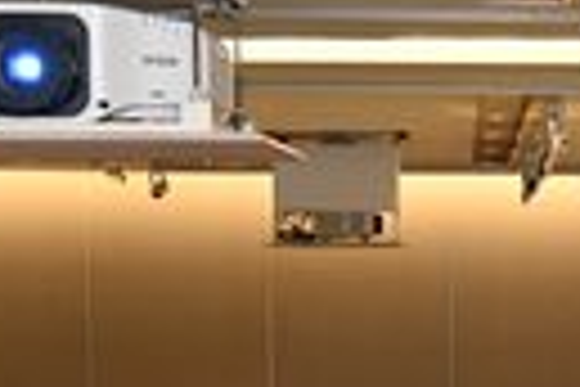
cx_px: 544
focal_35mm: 151
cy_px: 680
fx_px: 2433
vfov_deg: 8.7
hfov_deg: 13.5
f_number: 4.5
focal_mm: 18
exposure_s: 1/60
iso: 1600
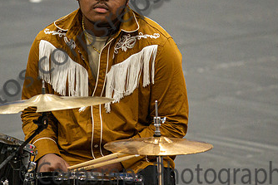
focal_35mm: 482
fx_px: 3724
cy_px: 23
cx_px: 110
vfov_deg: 2.9
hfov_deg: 4.3
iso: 3600
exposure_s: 1/500
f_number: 4
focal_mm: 200
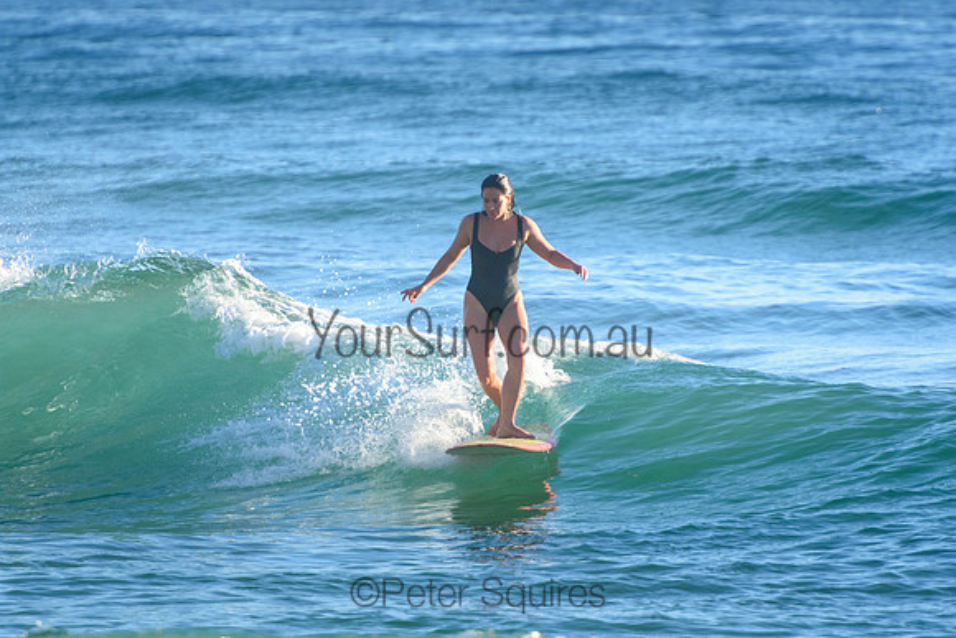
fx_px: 15936
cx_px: 478
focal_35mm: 600
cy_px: 319
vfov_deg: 2.3
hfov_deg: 3.4
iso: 720
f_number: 5.6
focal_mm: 400
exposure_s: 1/2500
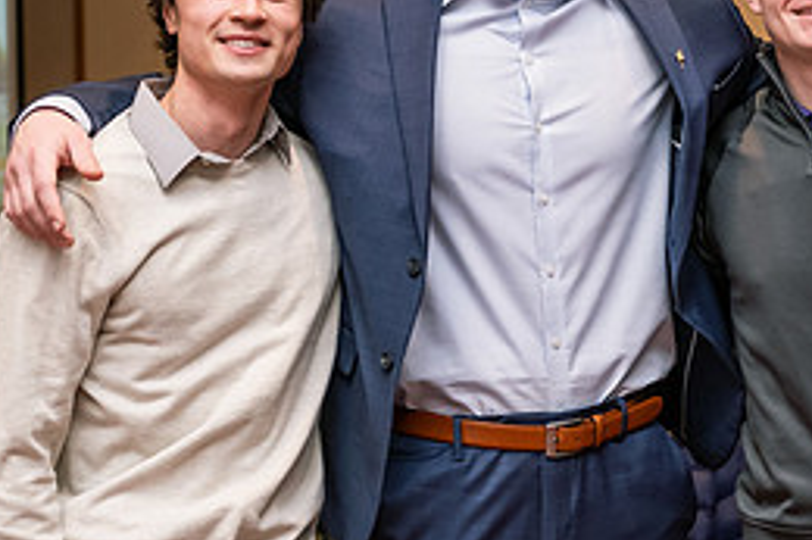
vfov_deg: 11.8
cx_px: 512
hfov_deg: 17.6
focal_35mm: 116
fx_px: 2615
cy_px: 251
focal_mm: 52
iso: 1600
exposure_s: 1/200
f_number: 3.5
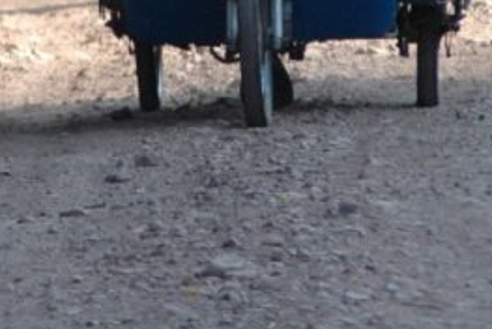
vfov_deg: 1.1
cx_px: 207
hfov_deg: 1.7
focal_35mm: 1231
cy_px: -97
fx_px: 16842
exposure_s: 1/400
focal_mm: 300
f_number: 6.3
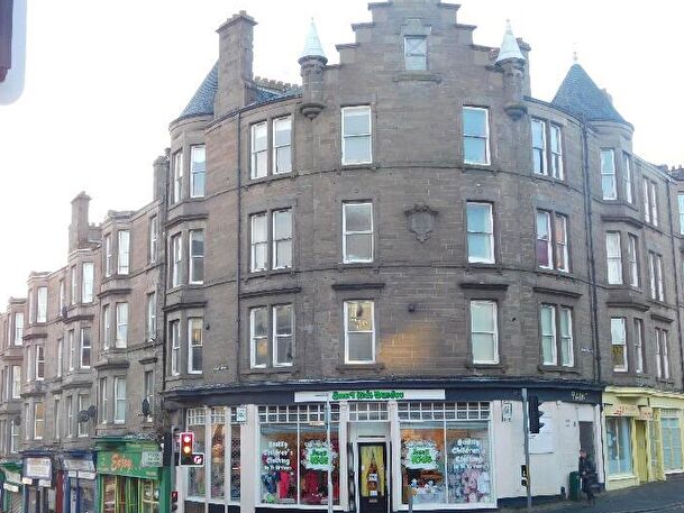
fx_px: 909
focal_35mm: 46
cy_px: 274
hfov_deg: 41.2
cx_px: 320
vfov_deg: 31.5
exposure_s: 1/80
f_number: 3.6
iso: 125
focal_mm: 7.1
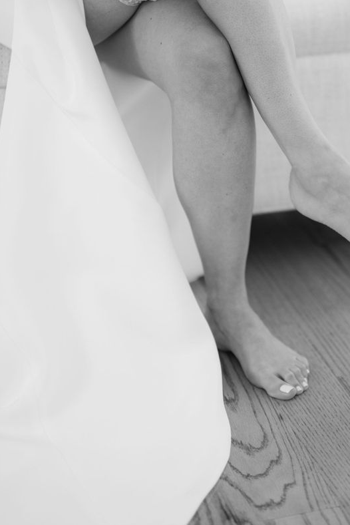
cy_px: 117
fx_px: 1385
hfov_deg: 14.3
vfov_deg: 21.2
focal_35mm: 95
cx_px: 262
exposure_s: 1/200
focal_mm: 50
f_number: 1.2
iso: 125
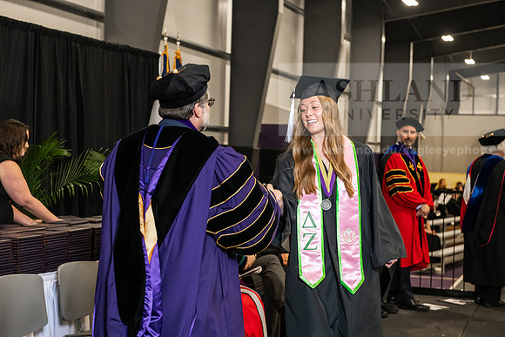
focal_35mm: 66
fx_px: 926
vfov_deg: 20.6
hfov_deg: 30.5
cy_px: 168
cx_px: 252
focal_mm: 66
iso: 2500
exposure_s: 1/200
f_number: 5
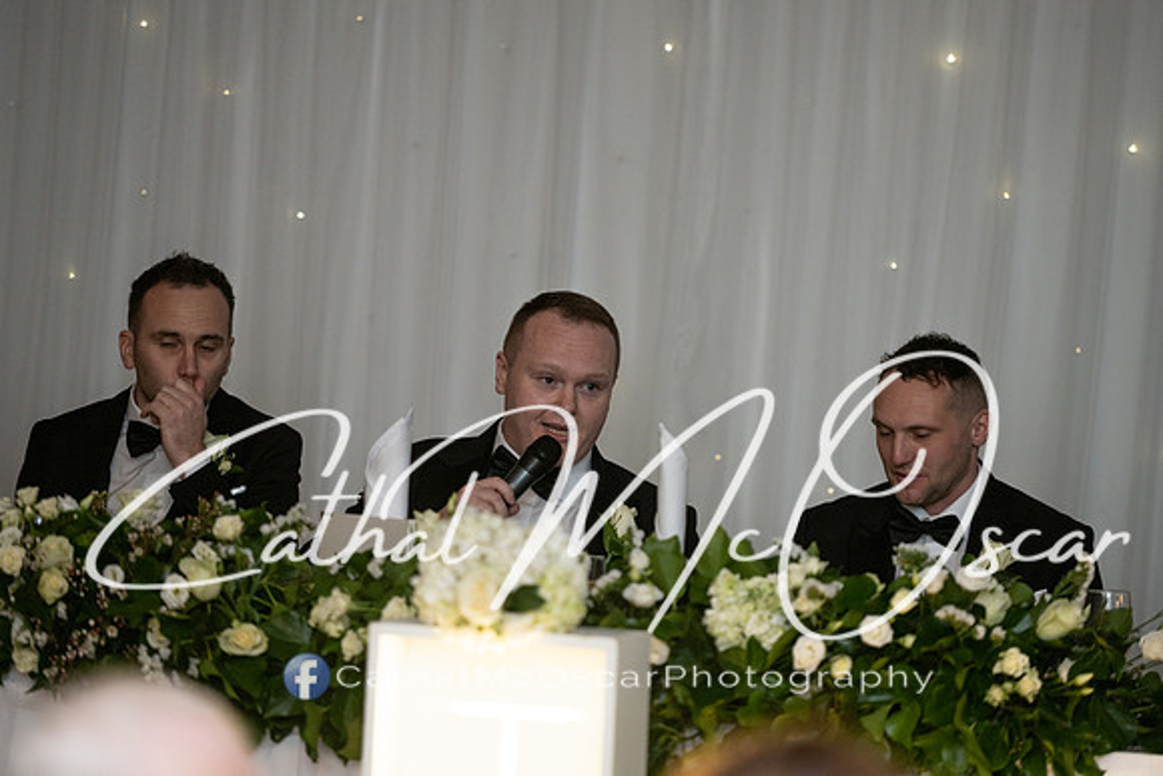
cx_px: 582
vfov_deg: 7.4
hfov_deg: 11.1
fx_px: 5978
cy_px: 388
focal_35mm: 185
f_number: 2.8
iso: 320
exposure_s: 1/160
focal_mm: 185
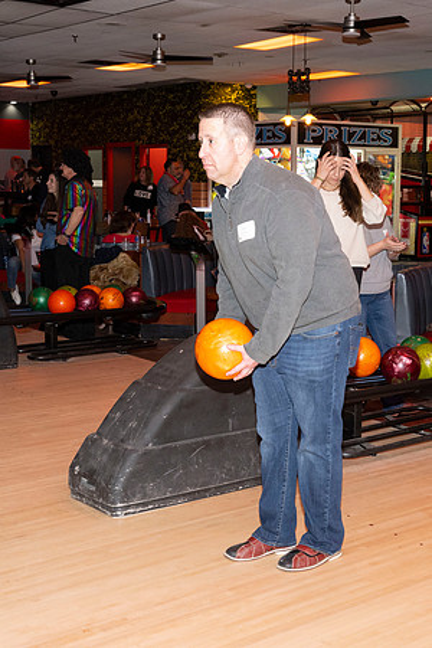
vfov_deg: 37.9
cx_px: 264
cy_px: 324
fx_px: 945
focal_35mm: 53
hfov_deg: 25.7
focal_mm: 35
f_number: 5.6
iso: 2000
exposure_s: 1/100
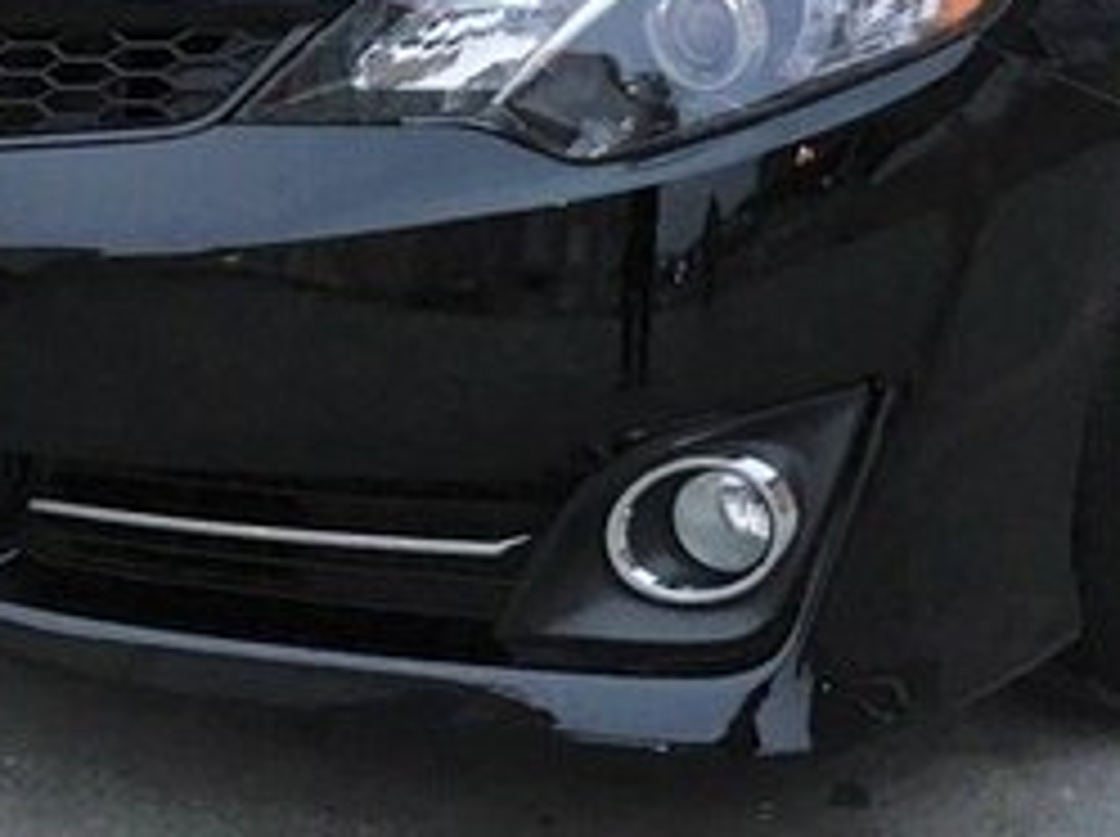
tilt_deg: -9.0
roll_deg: -1.0
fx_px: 2488
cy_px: -173
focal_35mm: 77
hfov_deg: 25.3
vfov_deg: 18.1
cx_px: 720
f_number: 2.2
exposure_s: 1/33
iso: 100
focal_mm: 4.15
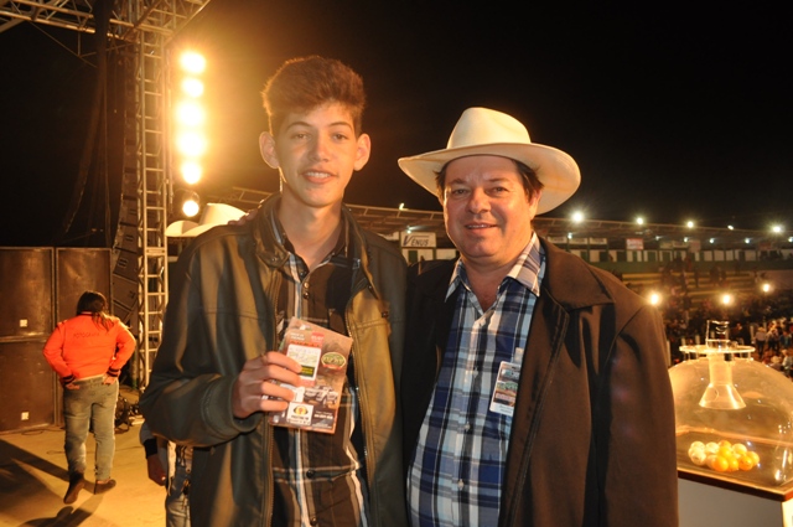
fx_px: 594
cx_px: 396
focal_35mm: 27
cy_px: 264
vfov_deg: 47.8
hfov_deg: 67.4
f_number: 3.5
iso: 800
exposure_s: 1/60
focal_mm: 18
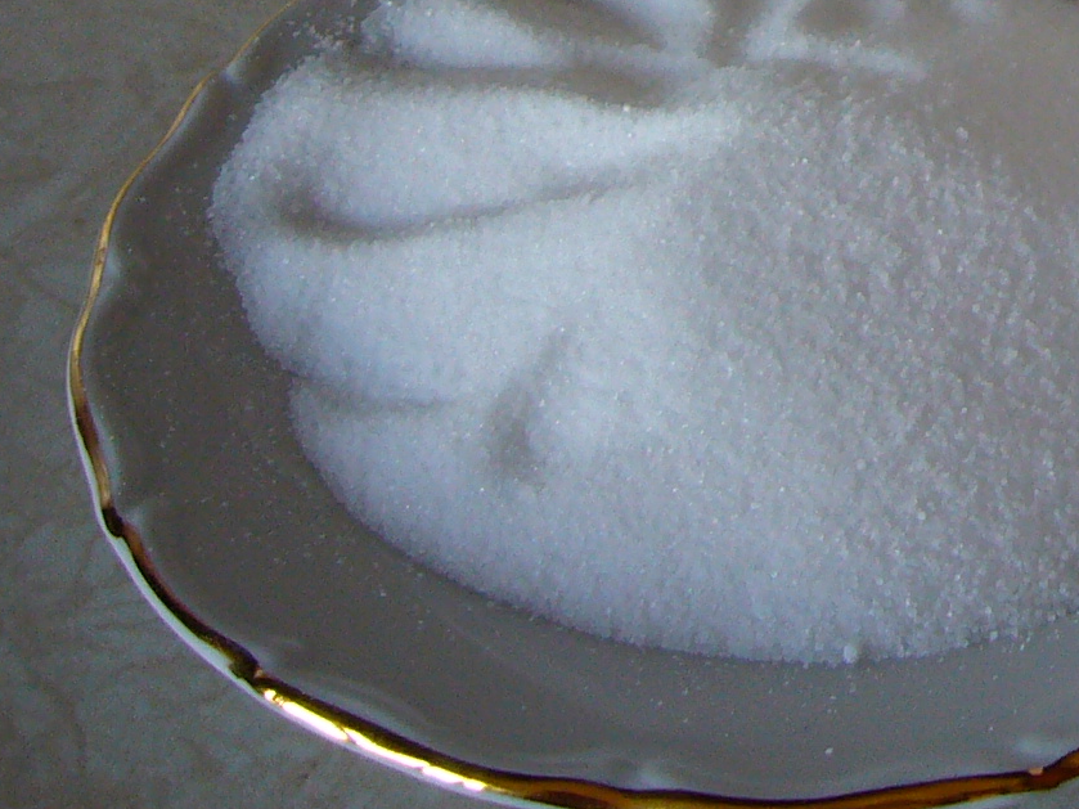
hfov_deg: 19.7
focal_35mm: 94
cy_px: -505
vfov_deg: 14.4
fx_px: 2930
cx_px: 1277
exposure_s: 1/20
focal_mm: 4.6
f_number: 2.8
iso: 100
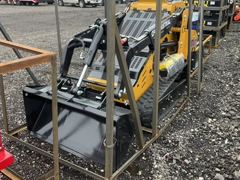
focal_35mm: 36
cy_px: 71
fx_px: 250
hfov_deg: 51.3
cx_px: 112
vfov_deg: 39.5
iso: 16
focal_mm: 3
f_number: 1.8
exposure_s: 1/130
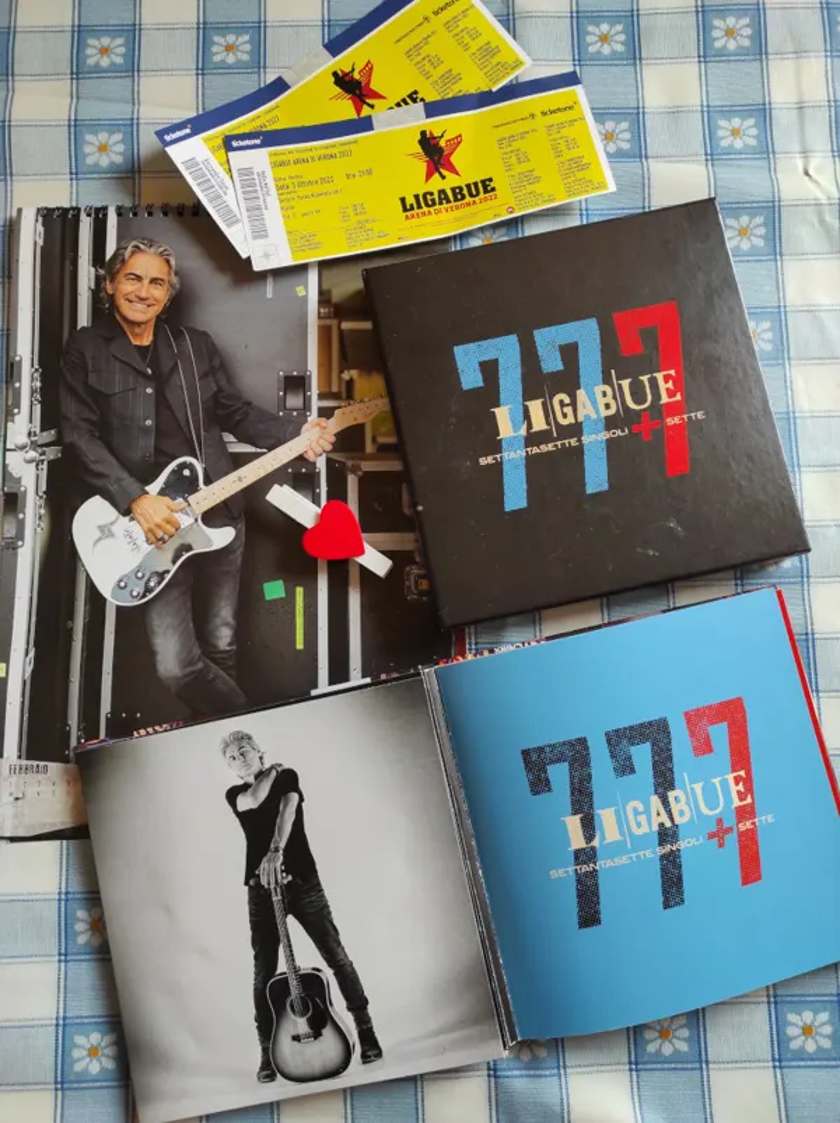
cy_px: 562
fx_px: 810
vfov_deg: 69.4
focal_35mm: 25
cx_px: 420
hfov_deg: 54.8
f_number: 1.89
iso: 210
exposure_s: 1/50
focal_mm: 5.43
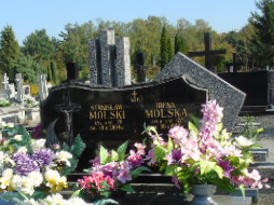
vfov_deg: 22.6
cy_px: 187
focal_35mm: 63
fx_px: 498
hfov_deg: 30.7
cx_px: 117
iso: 80
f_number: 3.4
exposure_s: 1/640
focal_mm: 4.4
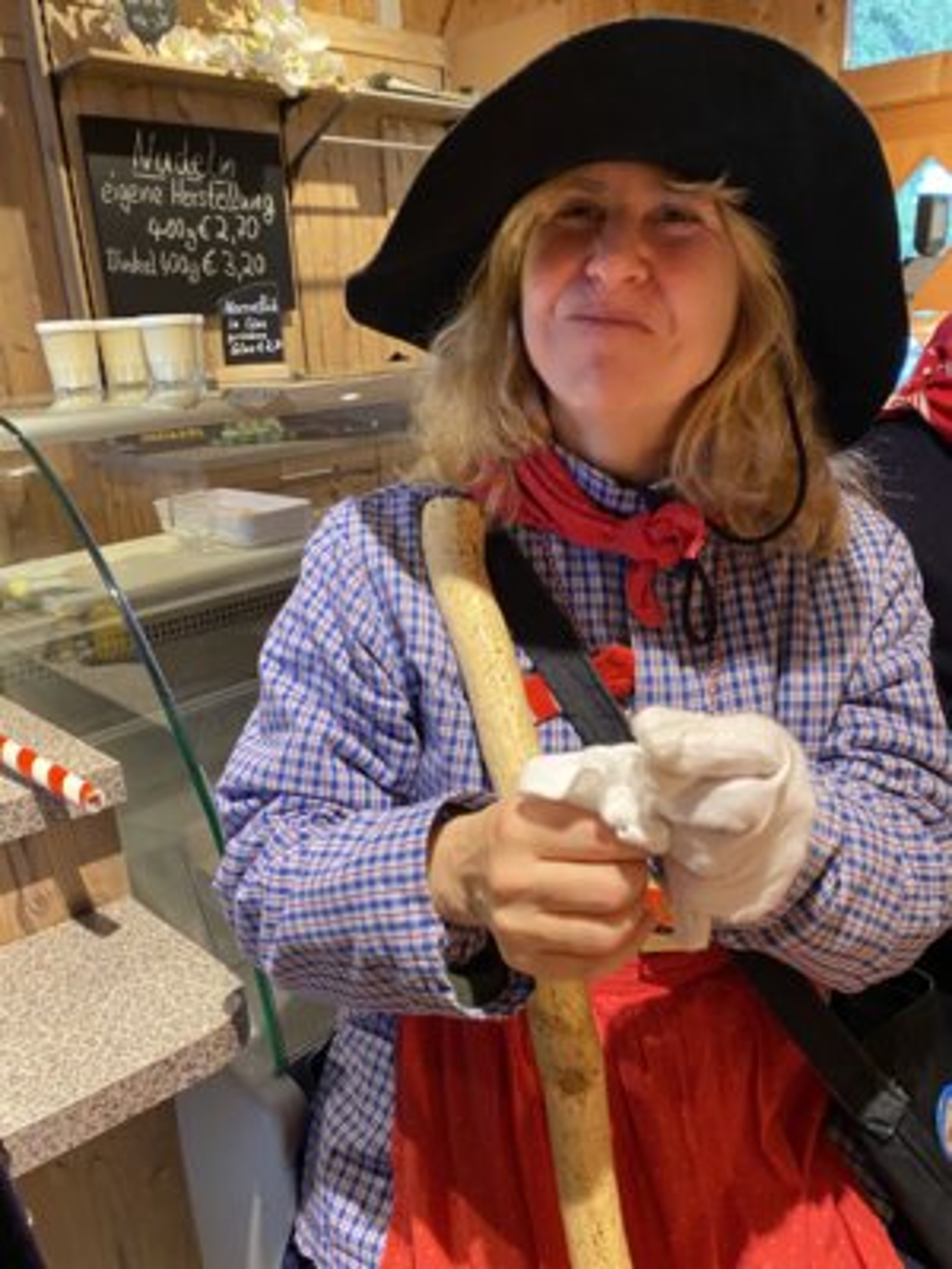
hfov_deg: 53.1
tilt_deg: -20.9
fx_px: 953
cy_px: 634
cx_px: 476
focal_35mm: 26
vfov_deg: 67.3
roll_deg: +5.2
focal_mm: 4.25
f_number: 1.8
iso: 250
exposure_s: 1/50
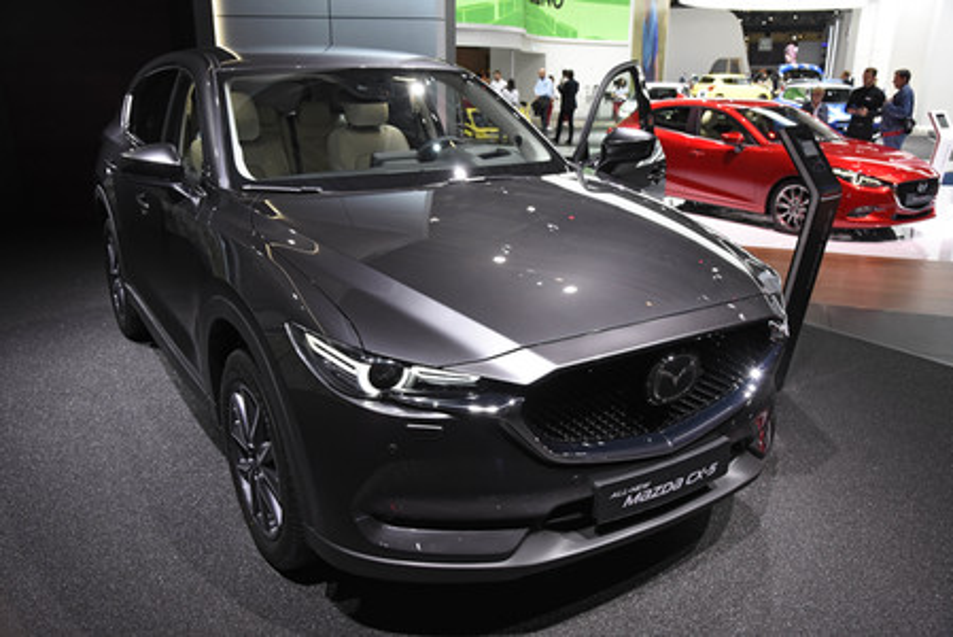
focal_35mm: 30
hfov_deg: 61.9
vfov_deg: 43.7
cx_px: 476
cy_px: 318
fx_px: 795
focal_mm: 30
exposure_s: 1/250
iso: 2000
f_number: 7.1
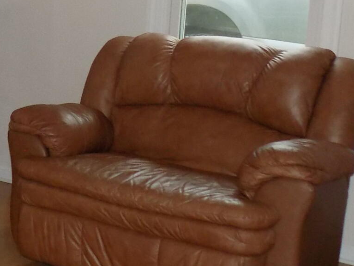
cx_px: -112
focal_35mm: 90
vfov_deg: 16.4
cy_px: 99
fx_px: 920
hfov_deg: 19.9
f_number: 3.1
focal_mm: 4
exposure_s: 1/30
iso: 320
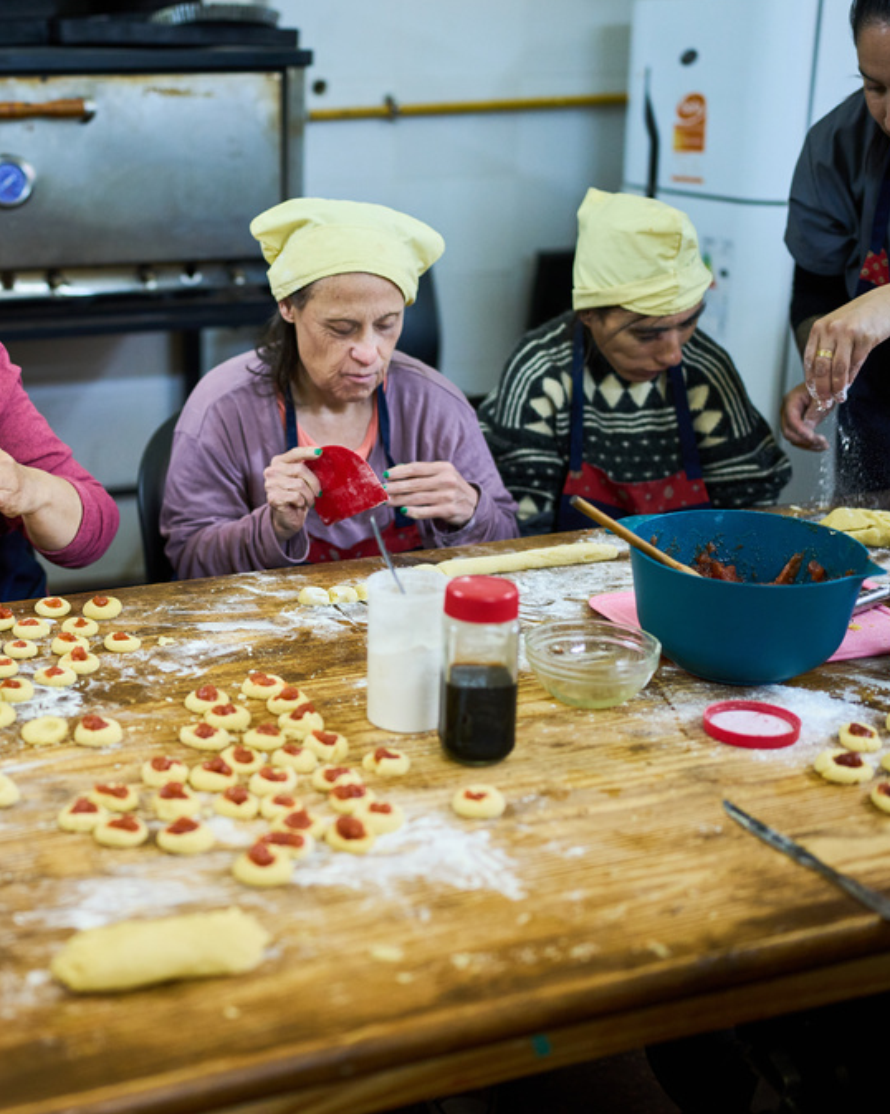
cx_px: 184
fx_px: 1647
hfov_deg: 29.6
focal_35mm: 50
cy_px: 558
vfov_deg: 37.3
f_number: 1.6
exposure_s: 1/250
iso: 1250
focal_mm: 35
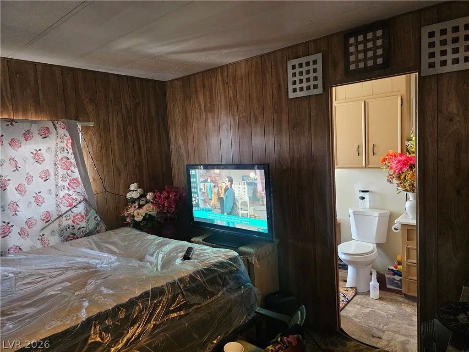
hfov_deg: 73.9
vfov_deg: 58.9
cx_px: 234
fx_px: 312
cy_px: 176
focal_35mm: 23
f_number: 1.7
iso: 640
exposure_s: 1/30
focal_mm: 6.3
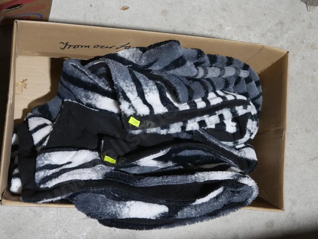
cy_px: 120
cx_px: 159
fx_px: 533
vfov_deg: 25.2
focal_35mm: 58
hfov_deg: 33.2
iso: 640
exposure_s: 1/60
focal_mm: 29
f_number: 5.4
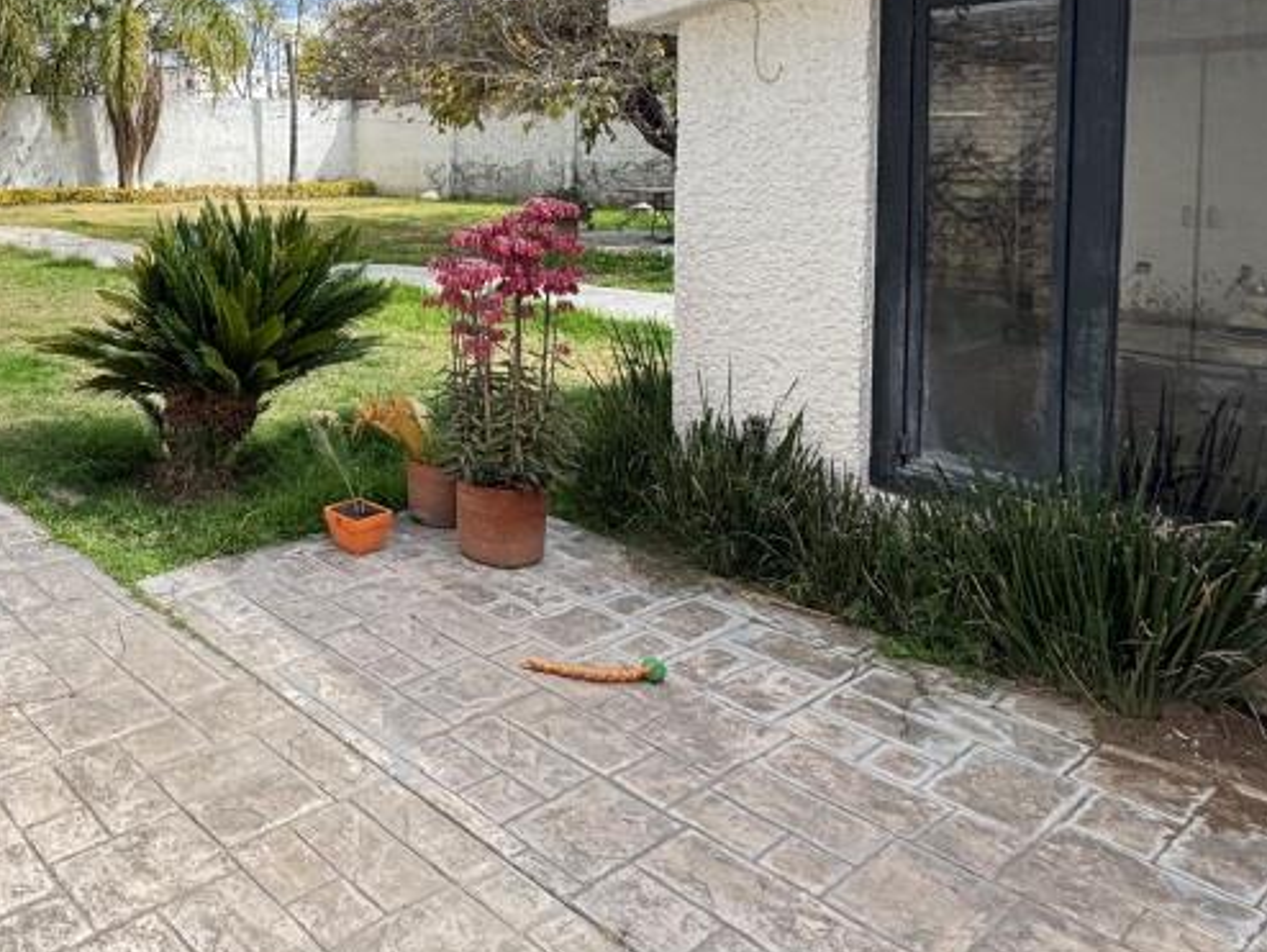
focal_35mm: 29
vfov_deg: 46.0
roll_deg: -0.9
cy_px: 205
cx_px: 174
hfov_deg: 55.1
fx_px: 1062
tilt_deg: -3.0
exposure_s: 1/600
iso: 50
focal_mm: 2.22
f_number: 2.2
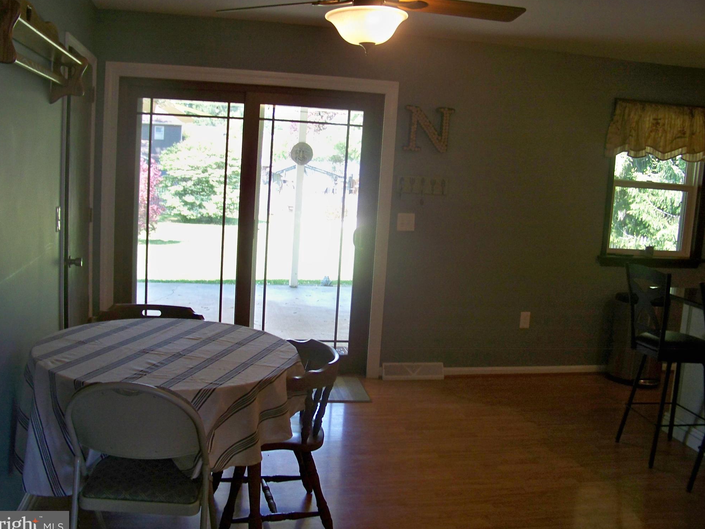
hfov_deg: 54.0
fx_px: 692
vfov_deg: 41.8
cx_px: 344
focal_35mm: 34
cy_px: 268
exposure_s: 1/80
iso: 250
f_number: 2.8
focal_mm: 5.85
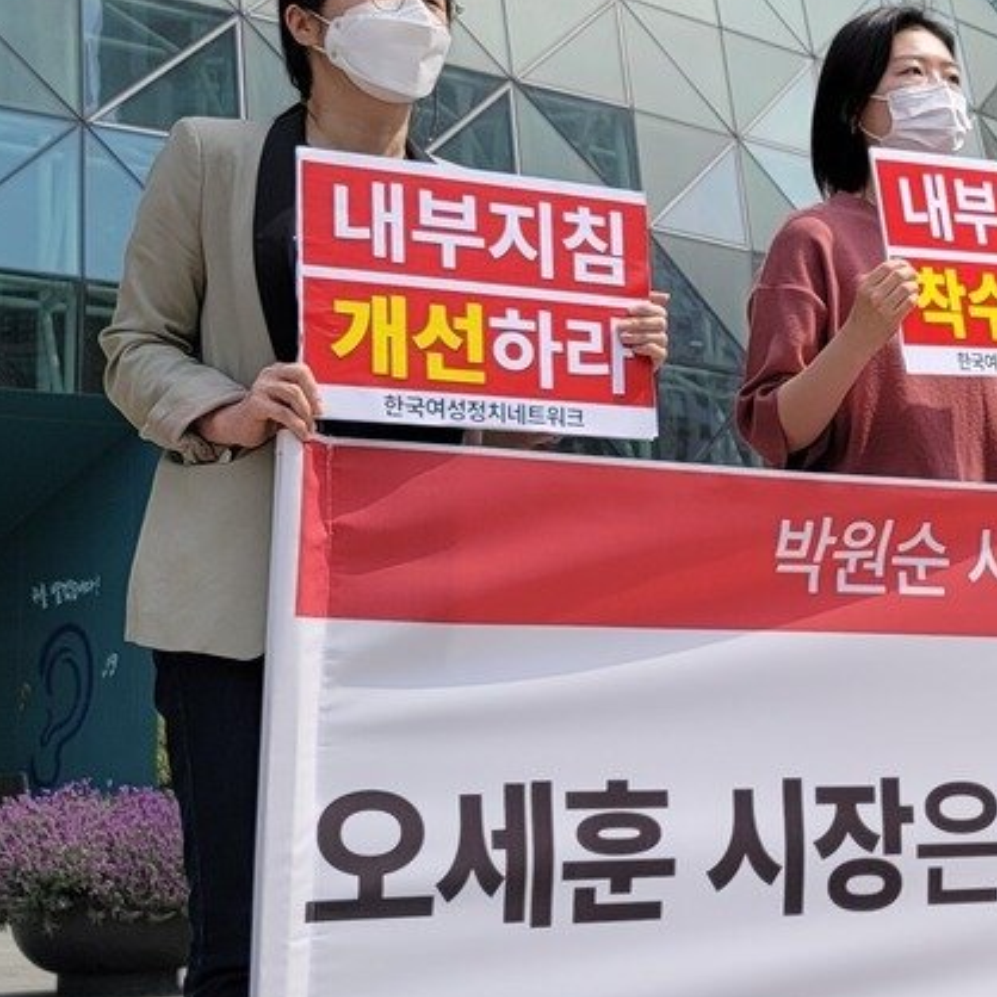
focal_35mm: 74
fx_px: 2411
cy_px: 413
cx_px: 933
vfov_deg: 23.3
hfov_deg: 22.7
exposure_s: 1/726
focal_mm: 7
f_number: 1.8
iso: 20
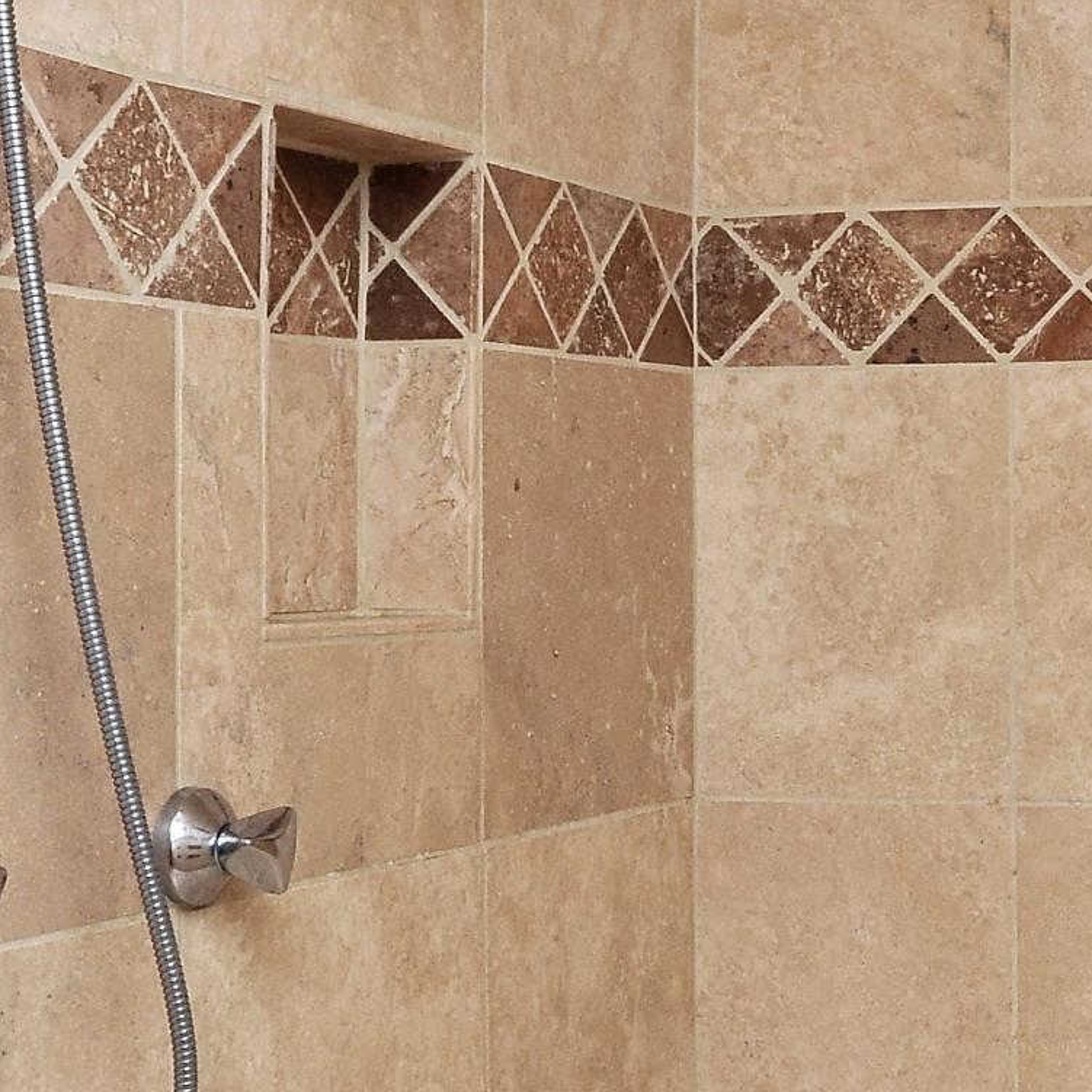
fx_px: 2784
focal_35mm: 78
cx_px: 1448
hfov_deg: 20.2
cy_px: 449
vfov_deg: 22.2
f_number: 18
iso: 640
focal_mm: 23
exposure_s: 1/125
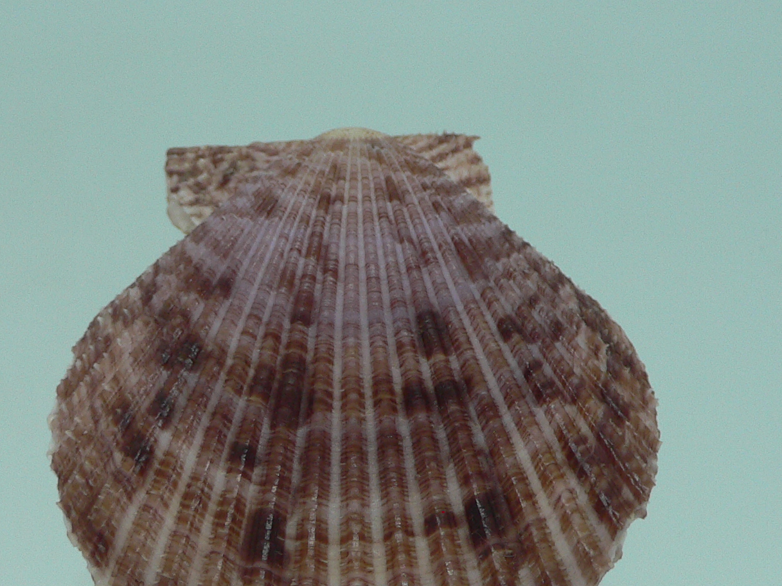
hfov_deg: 33.2
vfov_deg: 25.0
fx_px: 1310
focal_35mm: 58
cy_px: 416
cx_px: 371
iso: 100
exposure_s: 1/60
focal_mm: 4.6
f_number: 2.8
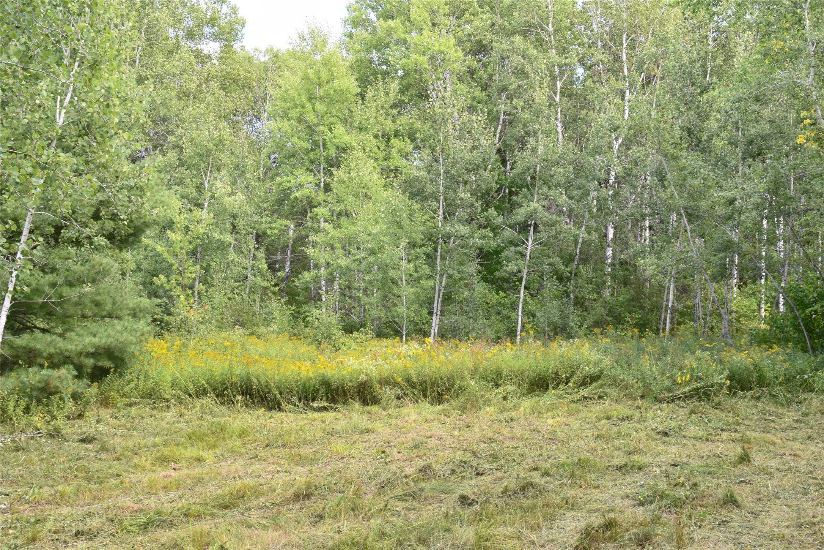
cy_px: 275
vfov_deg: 33.0
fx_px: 927
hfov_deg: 47.9
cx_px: 412
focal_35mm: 40
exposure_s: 1/125
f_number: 9
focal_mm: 27
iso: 400
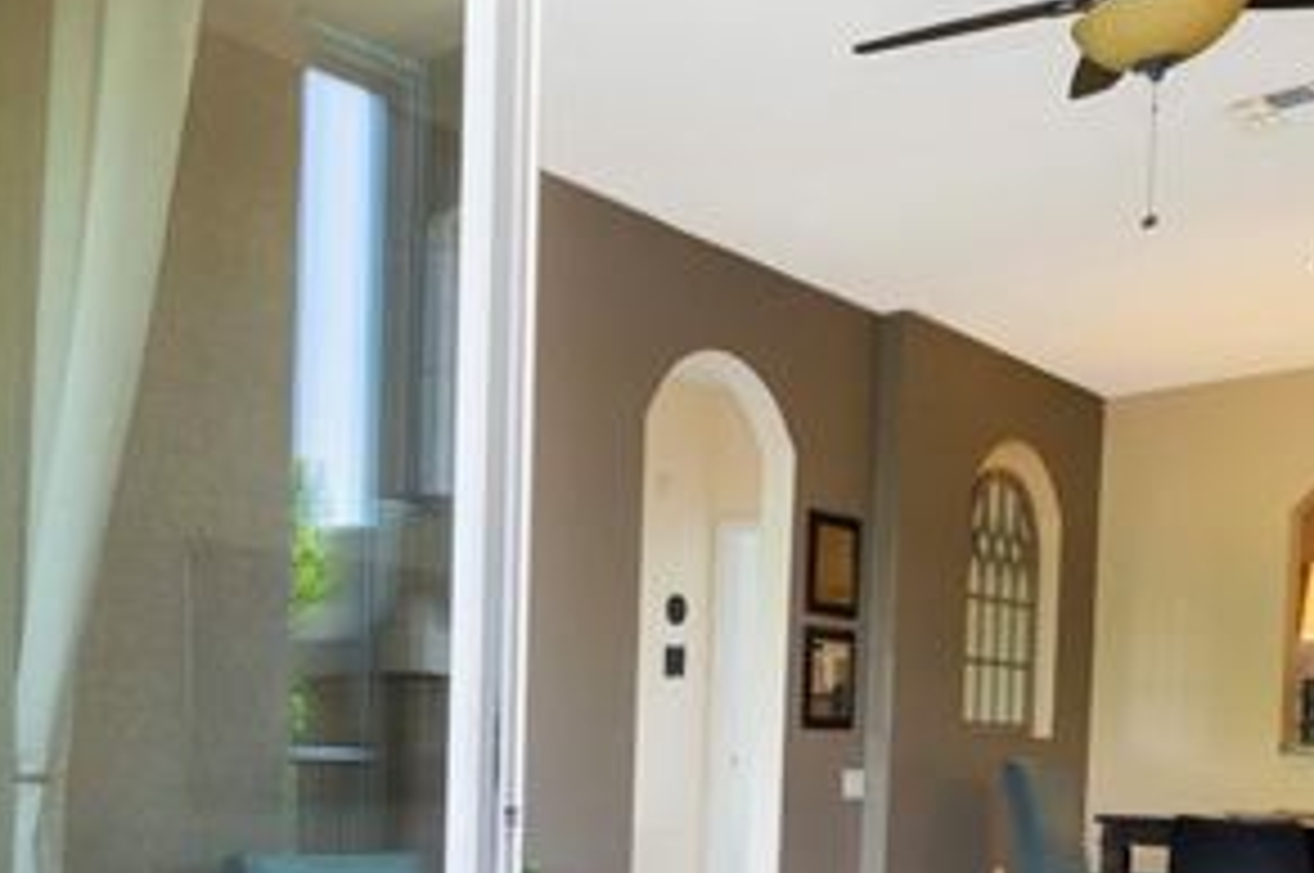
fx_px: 1495
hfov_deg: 44.1
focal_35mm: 41
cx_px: 182
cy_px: 790
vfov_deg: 31.0
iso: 1000
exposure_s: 1/15
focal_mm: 17
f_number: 10
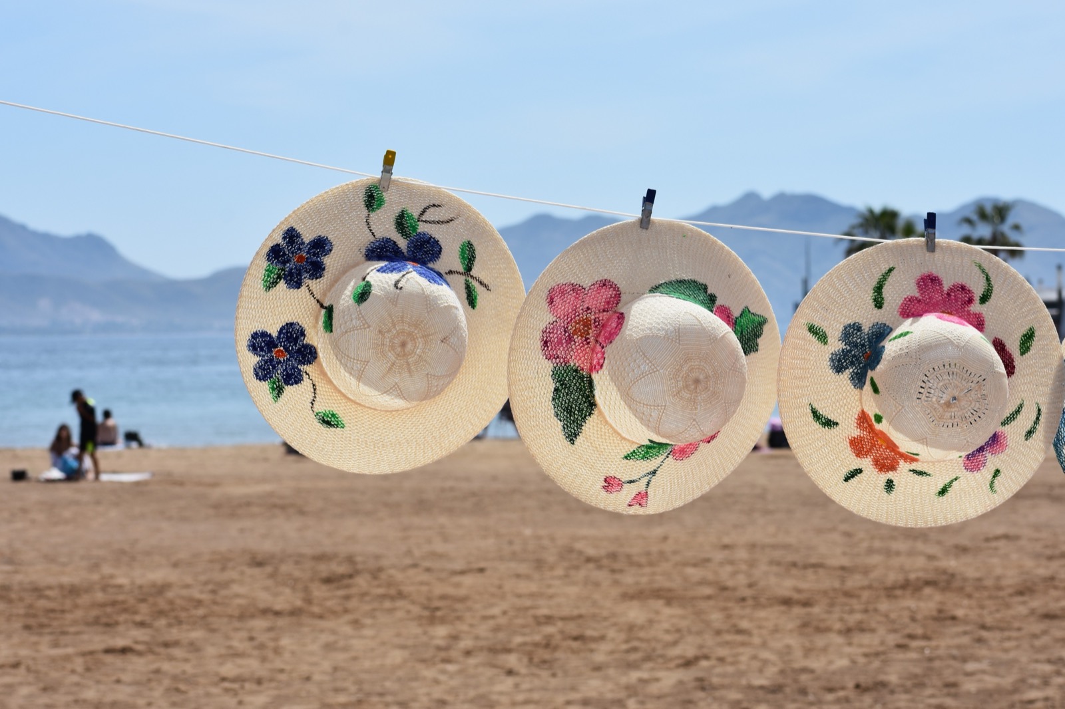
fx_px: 3105
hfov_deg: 19.5
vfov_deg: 13.0
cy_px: 354
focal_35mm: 105
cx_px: 532
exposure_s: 1/400
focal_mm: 70
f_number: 8
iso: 100
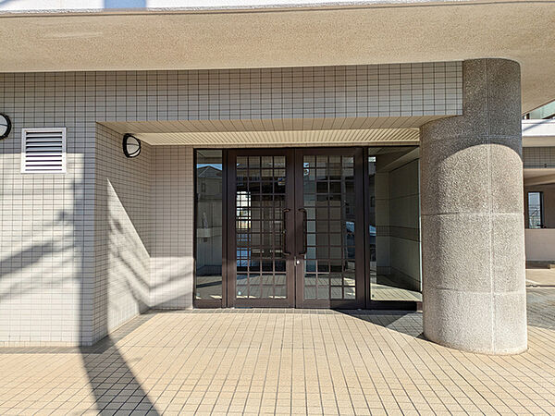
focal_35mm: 25
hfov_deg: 69.4
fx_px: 401
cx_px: 278
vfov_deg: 54.9
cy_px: 208
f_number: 1.89
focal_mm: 5.43
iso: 40
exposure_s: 1/1733
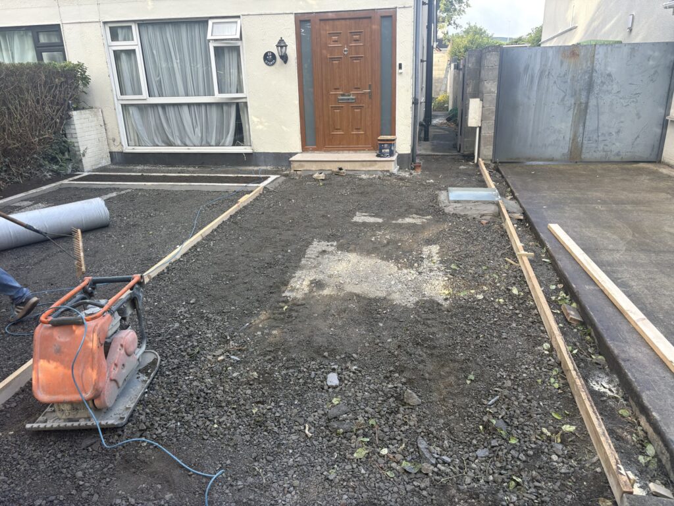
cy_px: 253
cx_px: 337
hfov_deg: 67.3
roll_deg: +1.2
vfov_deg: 53.1
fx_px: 506
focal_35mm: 26
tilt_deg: -18.1
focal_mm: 5.96
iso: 32
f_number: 1.6
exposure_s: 1/121
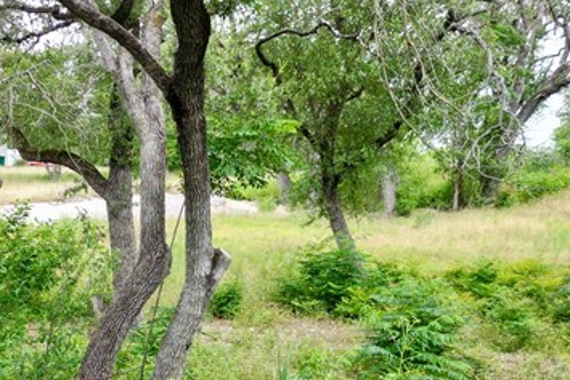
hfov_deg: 26.5
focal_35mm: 72
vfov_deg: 18.2
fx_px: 1140
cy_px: 425
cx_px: -3
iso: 200
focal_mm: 6.72
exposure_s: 1/1000
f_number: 1.7
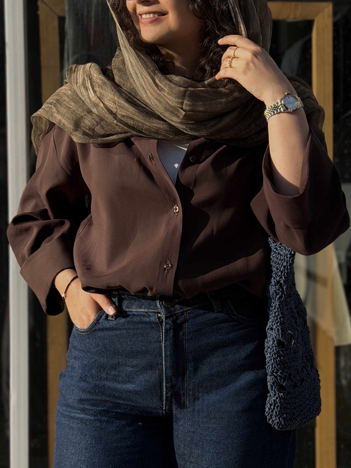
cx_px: 176
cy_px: 234
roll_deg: -0.2
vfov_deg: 39.7
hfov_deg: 30.3
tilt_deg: -3.3
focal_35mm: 48
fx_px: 649
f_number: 1.78
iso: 100
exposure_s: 1/3704
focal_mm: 6.76
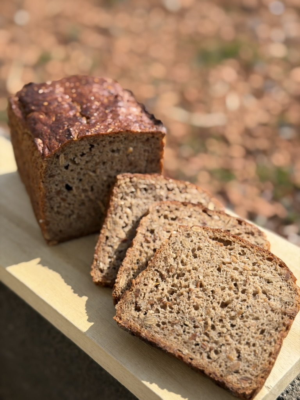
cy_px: 200
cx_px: 150
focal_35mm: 48
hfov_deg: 30.3
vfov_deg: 39.7
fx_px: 555
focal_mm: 6.76
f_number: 1.78
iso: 64
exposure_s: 1/4098
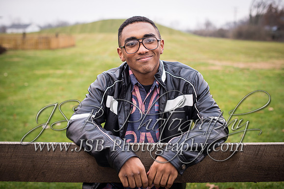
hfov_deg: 39.6
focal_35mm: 50
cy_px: 94
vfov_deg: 27.0
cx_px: 142
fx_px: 395
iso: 200
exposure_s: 1/60
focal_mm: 50
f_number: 2.8
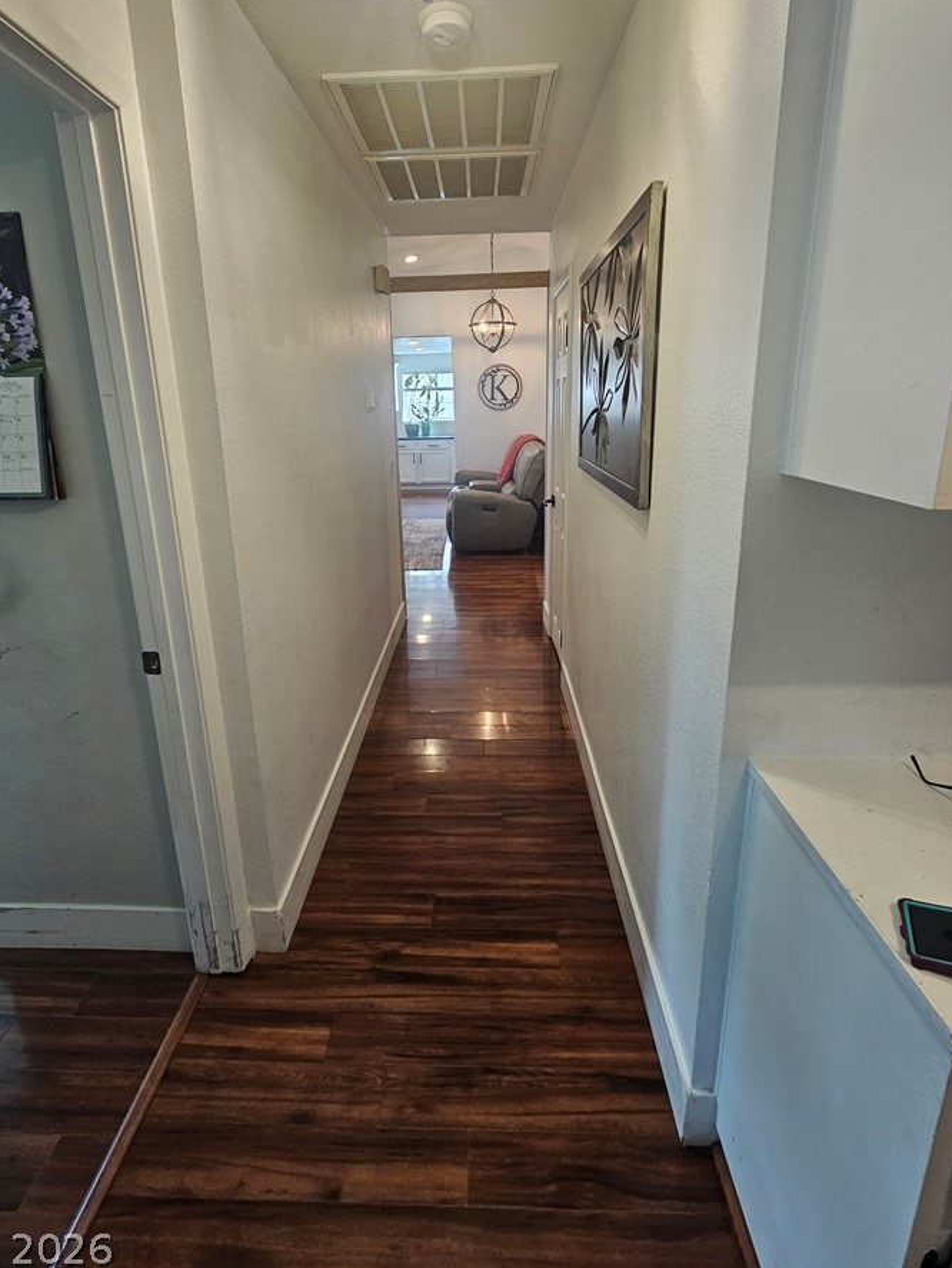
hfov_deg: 81.7
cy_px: 550
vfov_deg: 97.6
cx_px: 456
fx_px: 550
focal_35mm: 15
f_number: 2.2
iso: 160
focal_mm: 2.2
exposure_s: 1/60
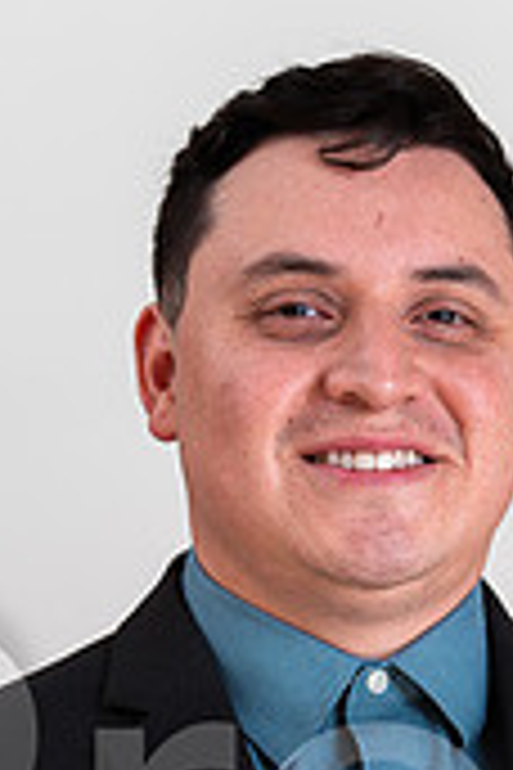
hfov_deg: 6.1
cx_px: 342
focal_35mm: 224
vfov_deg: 9.1
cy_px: 820
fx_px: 4788
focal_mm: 85
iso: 50
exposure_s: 1/160
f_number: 2.8
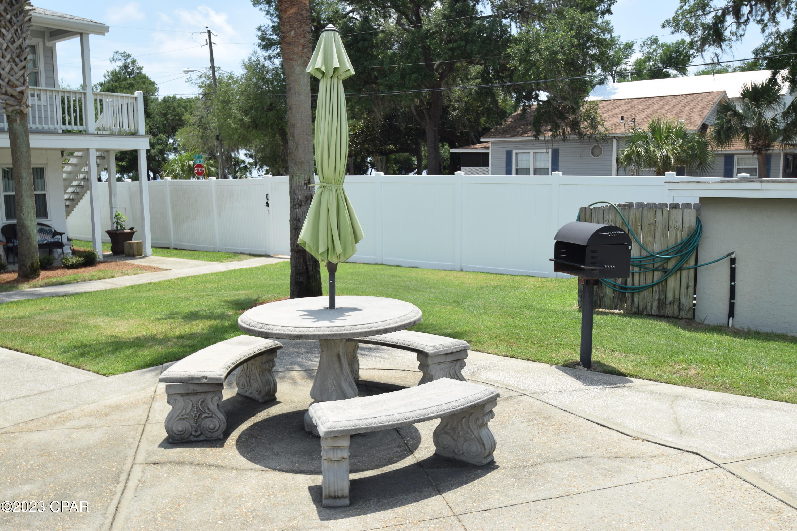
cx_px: 398
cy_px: 266
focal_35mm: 30
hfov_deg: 61.9
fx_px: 664
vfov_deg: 43.6
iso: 200
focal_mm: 20
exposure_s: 1/320
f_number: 9
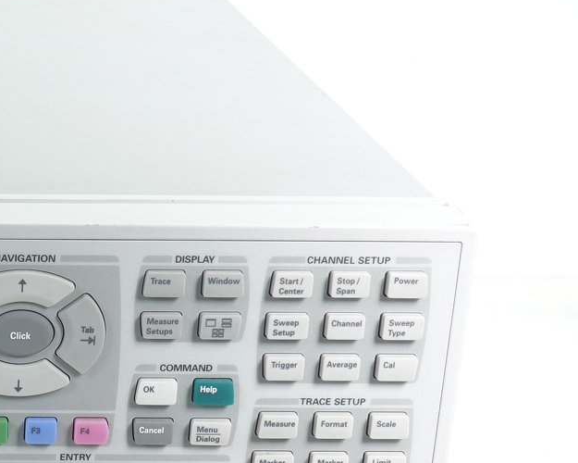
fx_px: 2053
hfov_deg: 15.2
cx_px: -197
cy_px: 444
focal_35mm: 120
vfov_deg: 12.7
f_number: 3.5
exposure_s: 1/80
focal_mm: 14.3
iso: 125
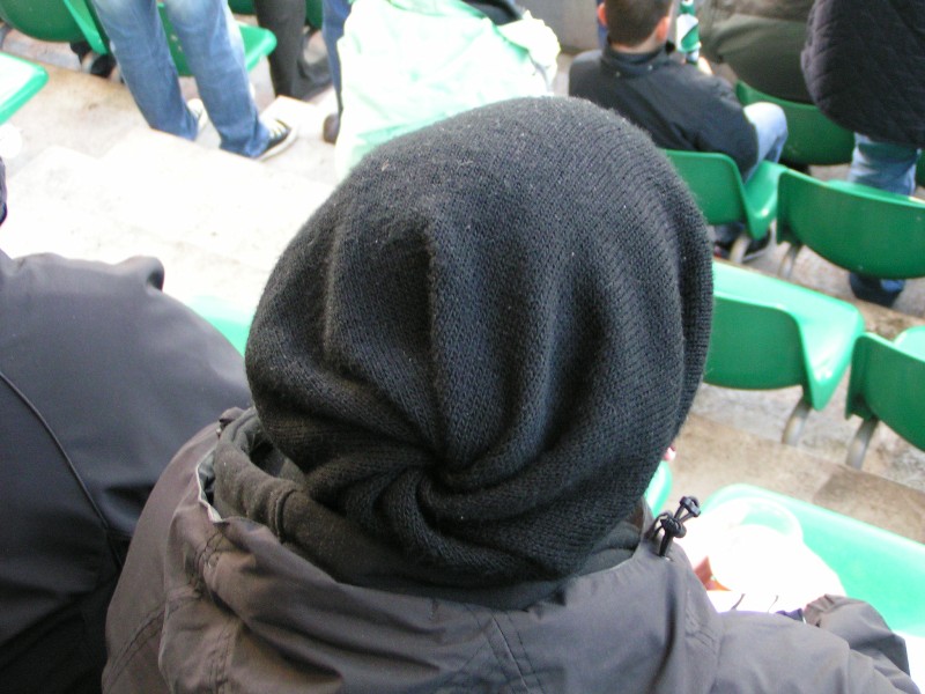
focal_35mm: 57
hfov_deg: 33.8
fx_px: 1523
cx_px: 462
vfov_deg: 25.7
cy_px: 347
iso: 200
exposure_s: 1/25
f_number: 3.2
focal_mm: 8.7
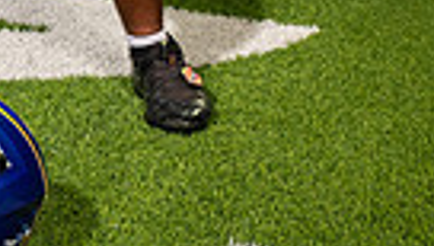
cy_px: -371
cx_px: 26
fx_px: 1833
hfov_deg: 13.4
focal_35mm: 159
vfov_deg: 7.2
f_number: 7.1
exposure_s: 1/320
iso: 800
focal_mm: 46
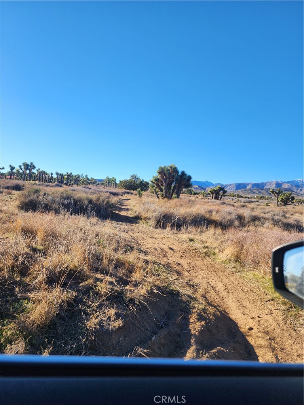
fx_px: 269
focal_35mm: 23
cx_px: 152
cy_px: 202
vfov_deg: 73.9
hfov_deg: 58.9
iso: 12
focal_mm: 6.4
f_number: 1.8
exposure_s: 1/617
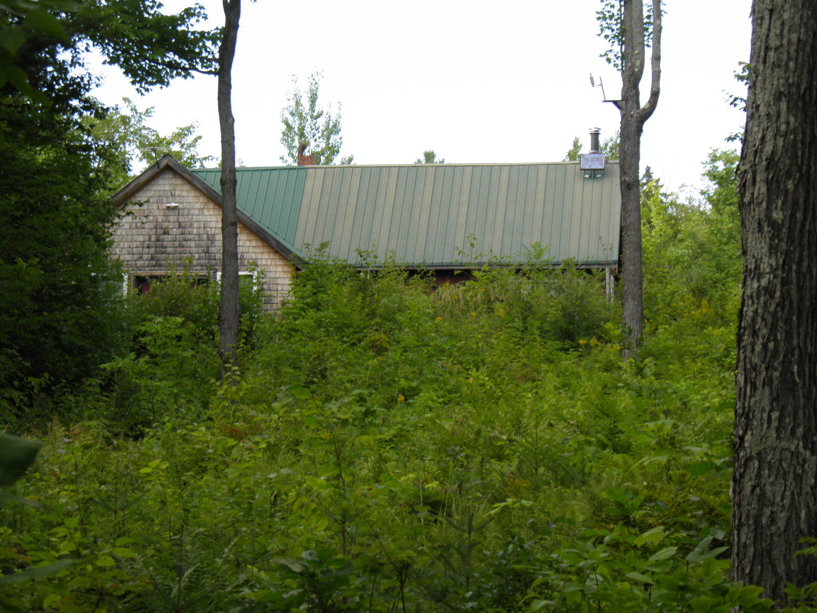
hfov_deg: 15.6
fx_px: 2974
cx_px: 408
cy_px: 306
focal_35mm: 126
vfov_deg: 11.8
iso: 50
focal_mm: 22.6
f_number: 4
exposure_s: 1/100
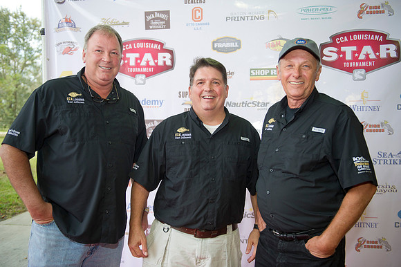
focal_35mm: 34
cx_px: 200
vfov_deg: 38.8
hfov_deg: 55.8
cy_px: 134
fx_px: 378
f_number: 2.8
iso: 640
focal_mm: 34
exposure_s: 1/125
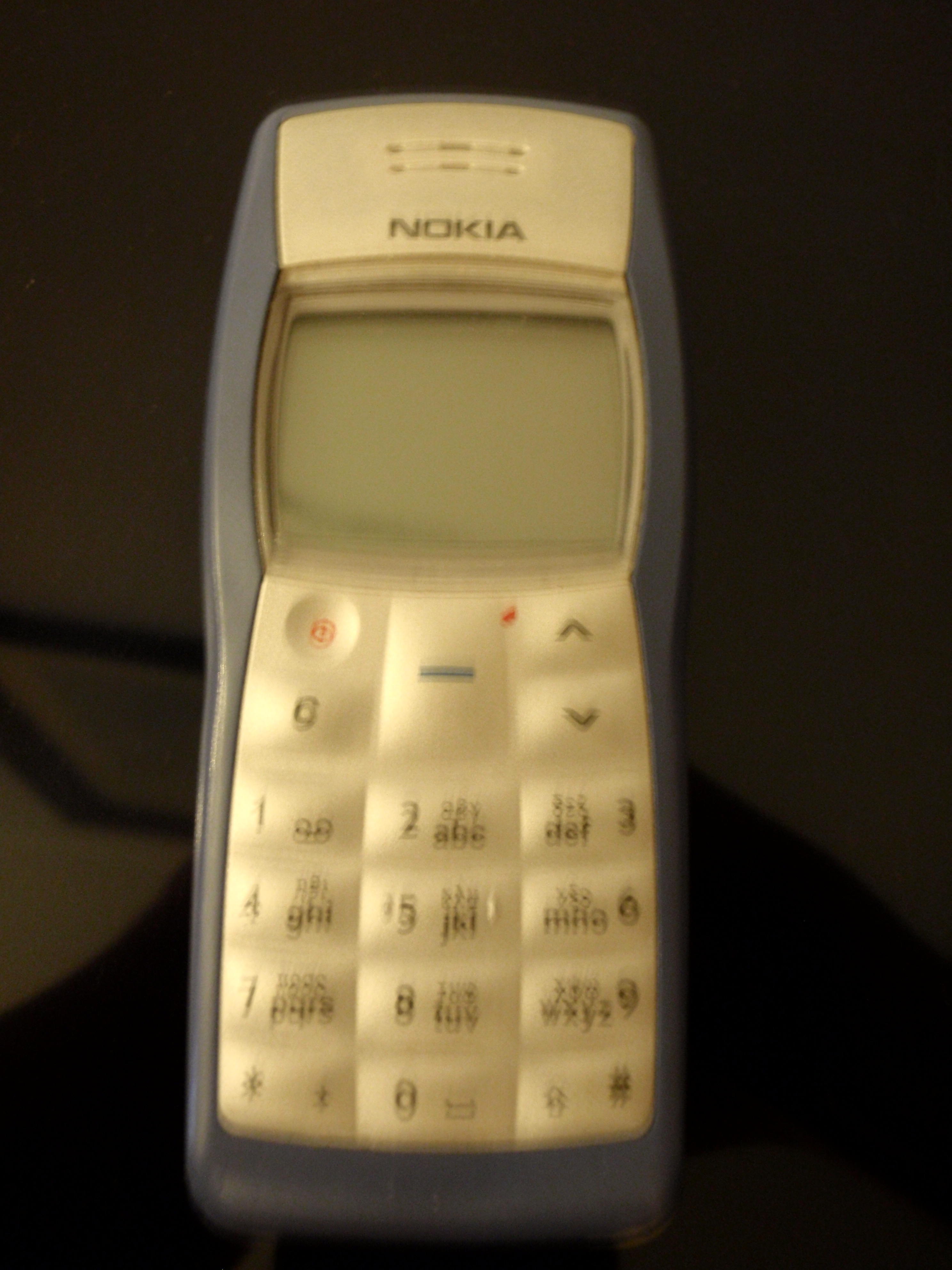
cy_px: 635
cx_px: 476
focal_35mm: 40
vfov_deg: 46.8
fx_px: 1467
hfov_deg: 36.0
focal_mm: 7.25
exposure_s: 1/2
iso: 250
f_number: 3.9
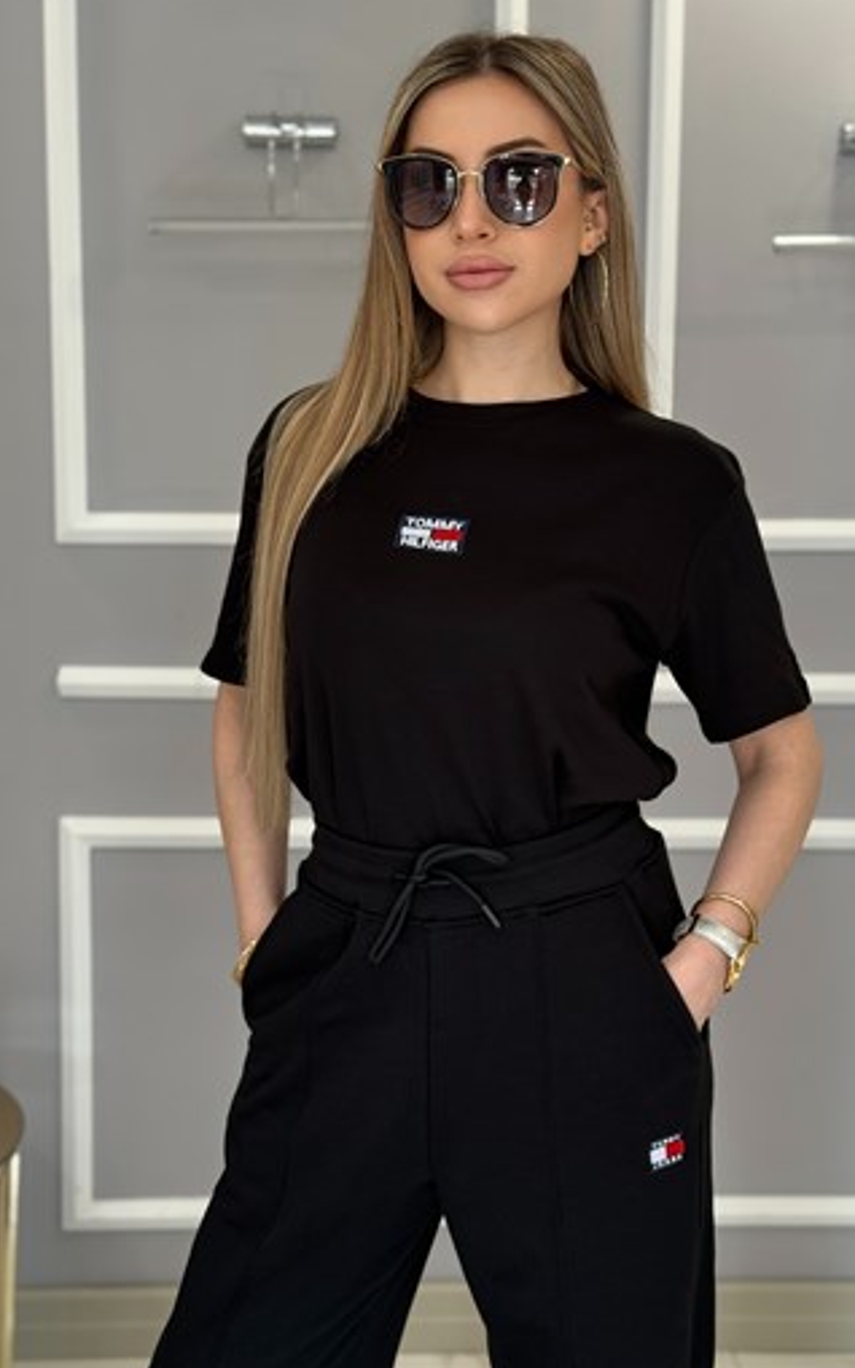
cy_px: 680
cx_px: 479
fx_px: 1939
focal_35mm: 52
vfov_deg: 38.9
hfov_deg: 24.8
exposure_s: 1/94
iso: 100
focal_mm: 6.76
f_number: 1.78
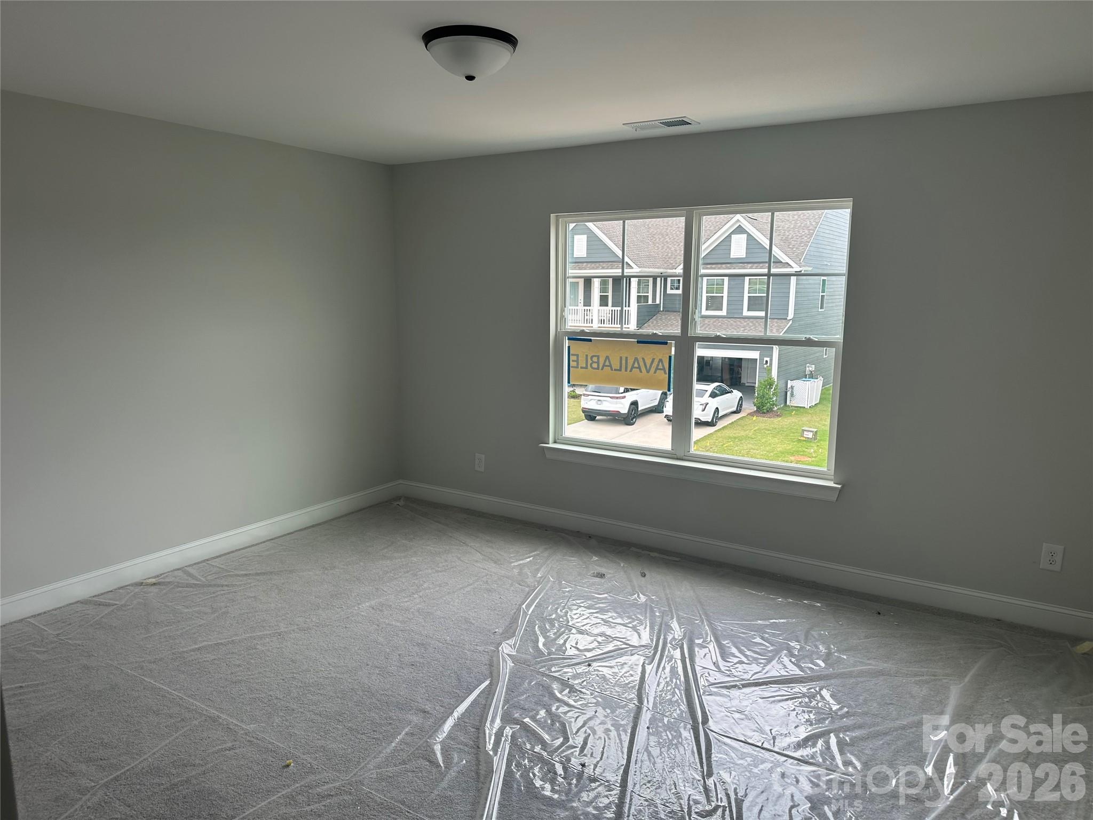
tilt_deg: -9.5
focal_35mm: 24
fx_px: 758
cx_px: 546
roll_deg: -0.4
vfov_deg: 56.8
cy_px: 410
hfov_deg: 71.6
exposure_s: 1/236
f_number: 1.78
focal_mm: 6.86
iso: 64
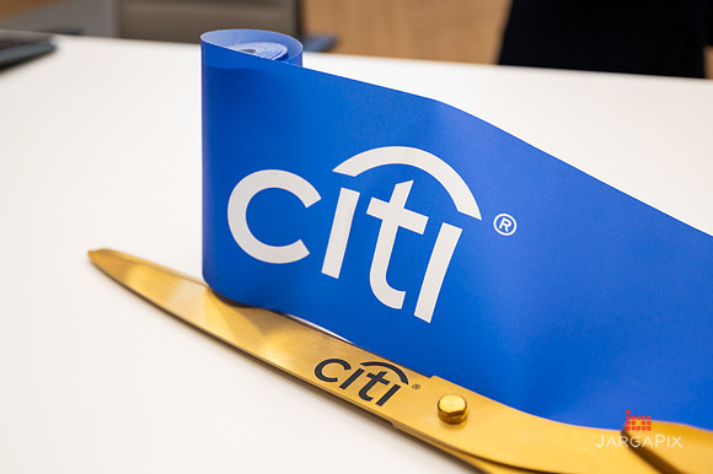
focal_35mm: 38
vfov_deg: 35.1
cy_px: 246
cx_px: 343
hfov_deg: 50.9
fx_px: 749
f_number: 3.2
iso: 400
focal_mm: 36
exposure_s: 1/200
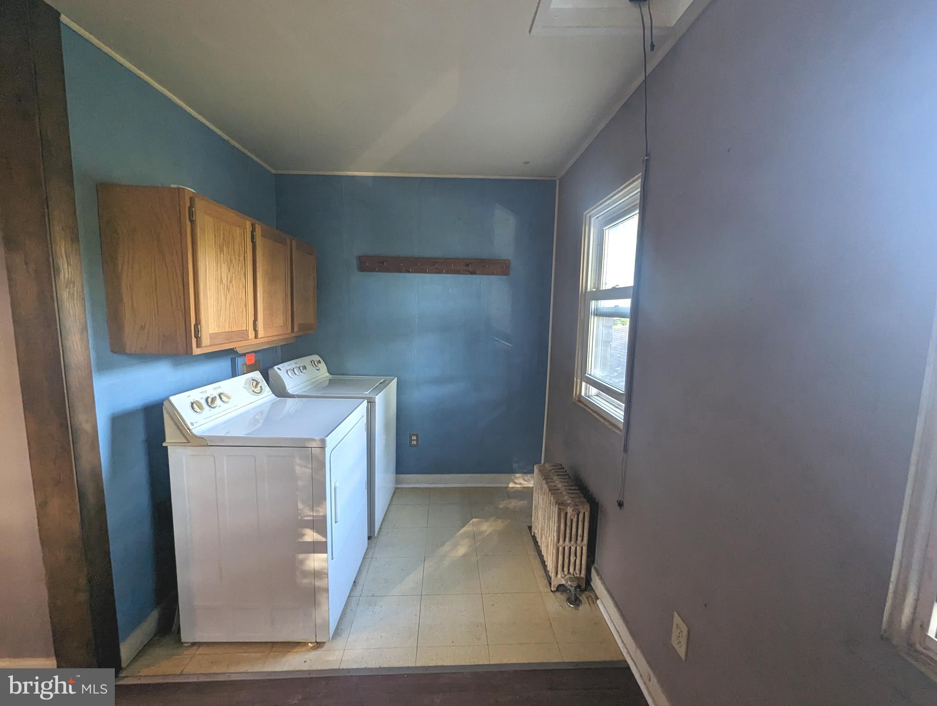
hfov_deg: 106.1
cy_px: 353
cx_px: 468
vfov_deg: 90.1
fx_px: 352
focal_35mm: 13
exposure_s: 1/29.3
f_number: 2.2
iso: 225
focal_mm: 1.95
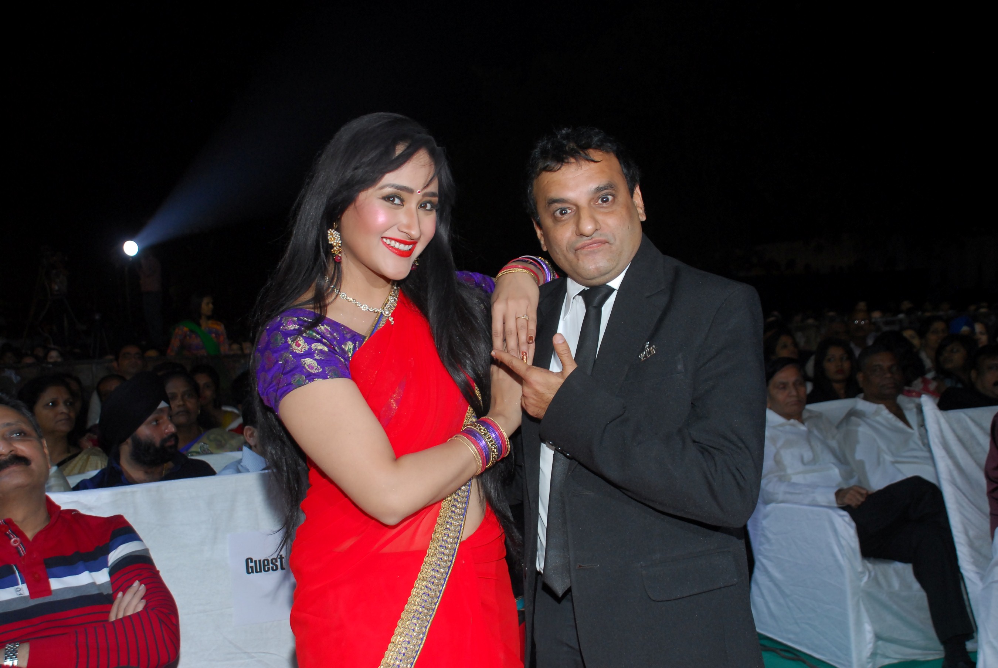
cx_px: 499
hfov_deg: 46.4
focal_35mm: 42
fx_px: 1166
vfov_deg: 32.0
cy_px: 334
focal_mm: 28
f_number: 4
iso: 400
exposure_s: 1/125
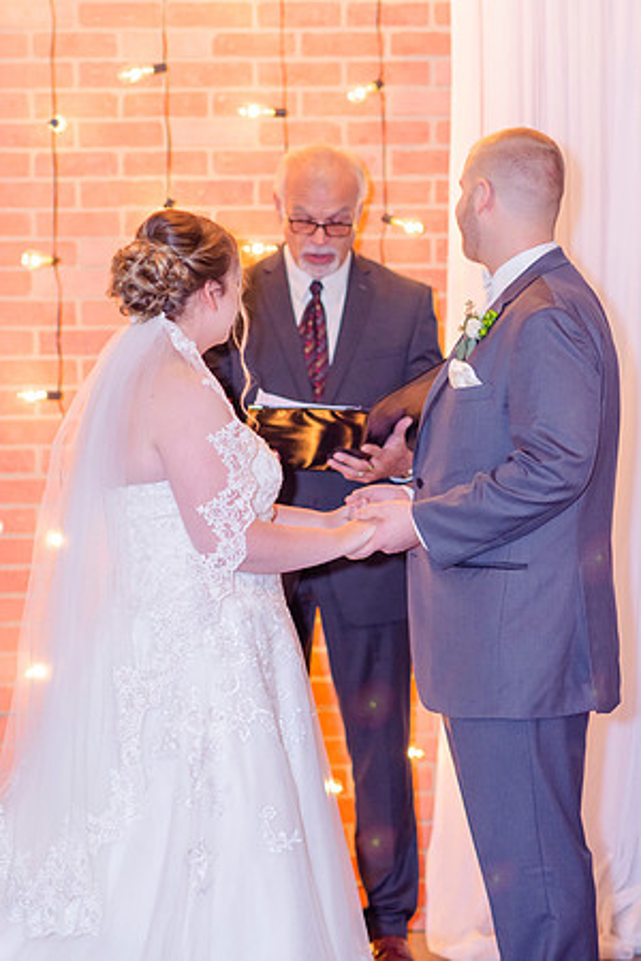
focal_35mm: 128
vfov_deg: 16.1
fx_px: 3405
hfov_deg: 10.8
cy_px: 480
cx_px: 320
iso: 800
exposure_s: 1/125
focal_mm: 85
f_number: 2.2
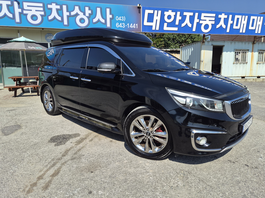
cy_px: 99
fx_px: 176
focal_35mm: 23
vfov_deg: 58.9
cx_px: 132
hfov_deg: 73.9
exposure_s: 1/3384
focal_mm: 5.4
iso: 50
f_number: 1.8
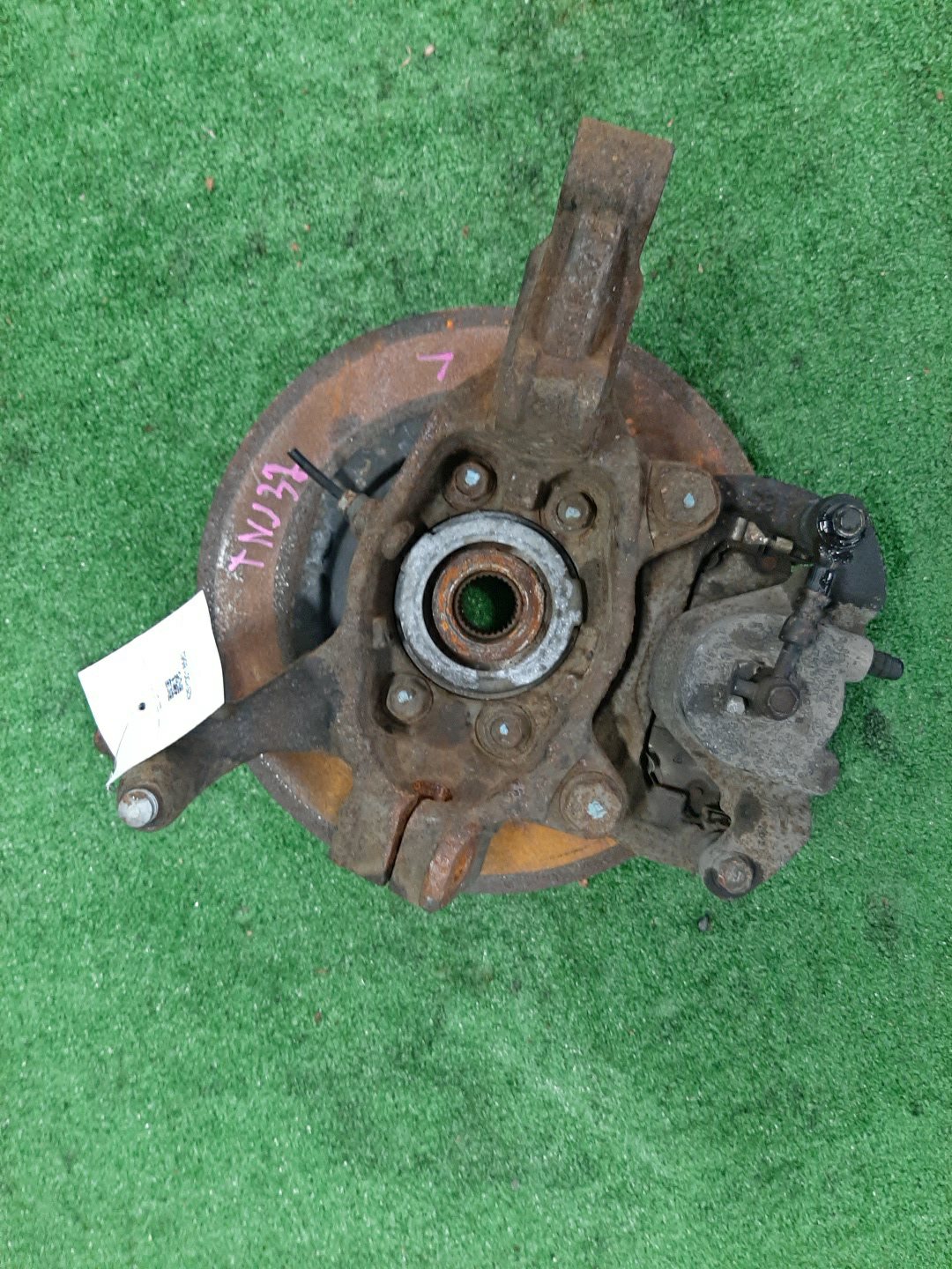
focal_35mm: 26
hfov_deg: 53.1
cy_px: 634
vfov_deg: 67.3
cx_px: 476
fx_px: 953
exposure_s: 1/33
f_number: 1.7
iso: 185
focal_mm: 3.93
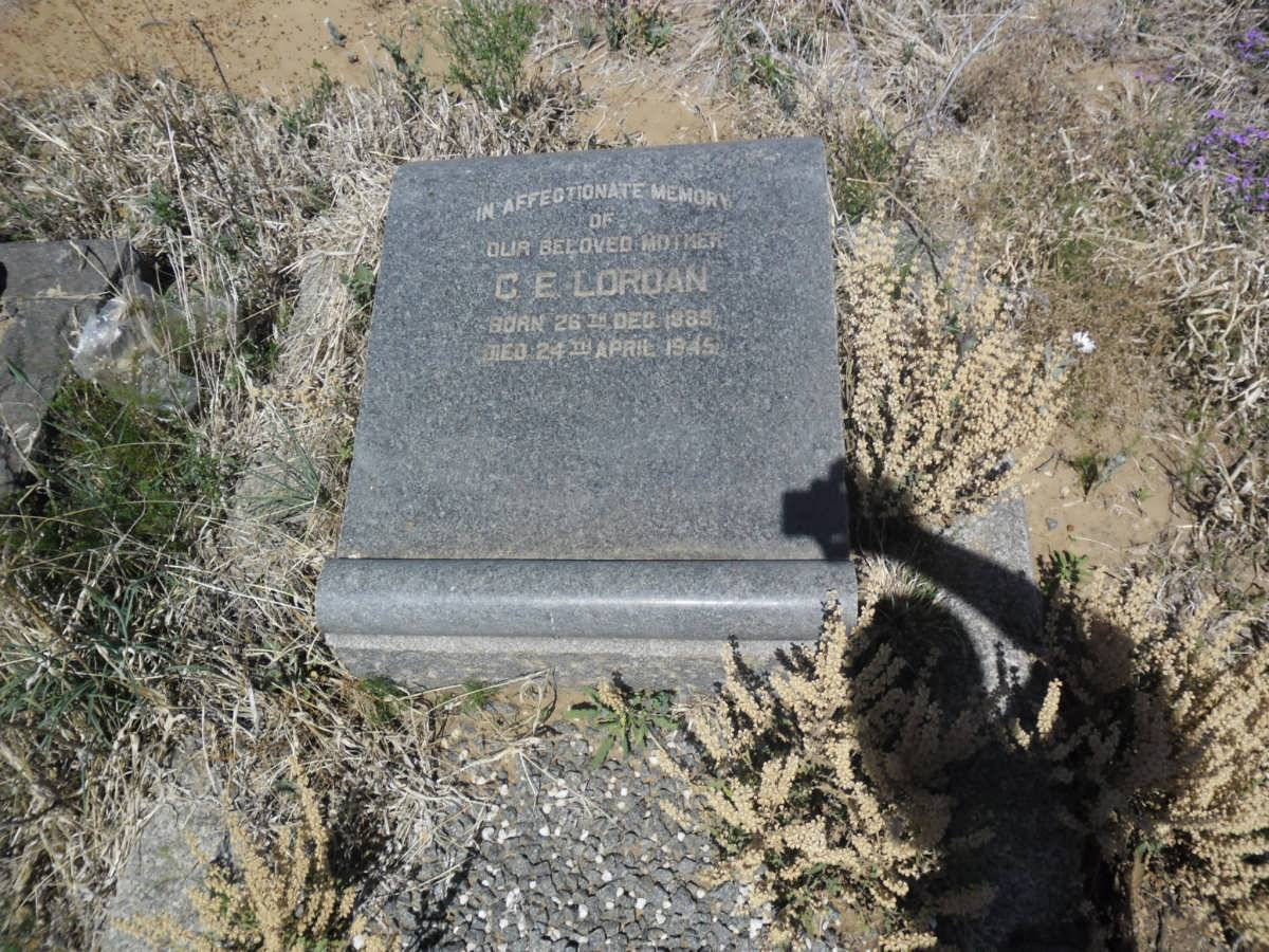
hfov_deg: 65.3
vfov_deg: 51.4
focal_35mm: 27
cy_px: 476
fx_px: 990
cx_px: 634
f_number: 9
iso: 80
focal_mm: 4.9
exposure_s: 1/279
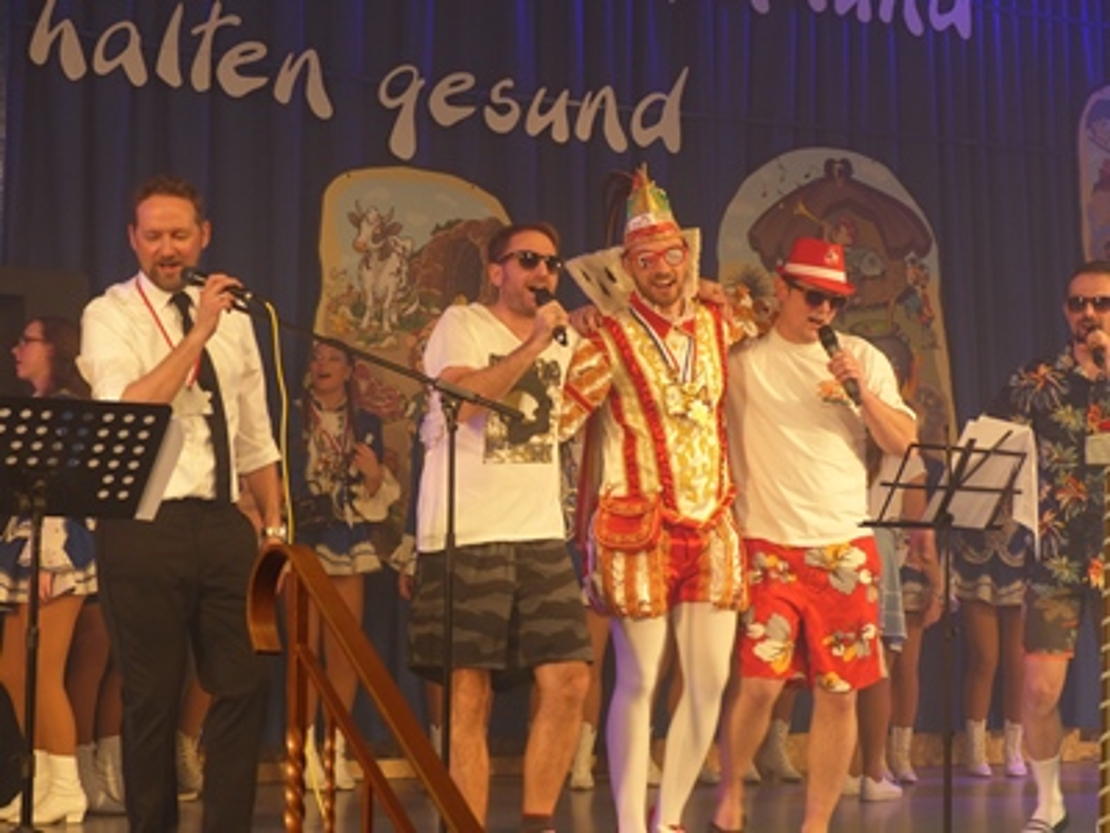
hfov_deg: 26.0
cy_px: 416
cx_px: 555
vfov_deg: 19.6
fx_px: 2405
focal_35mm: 75
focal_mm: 13.5
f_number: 2.8
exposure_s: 1/60
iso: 160
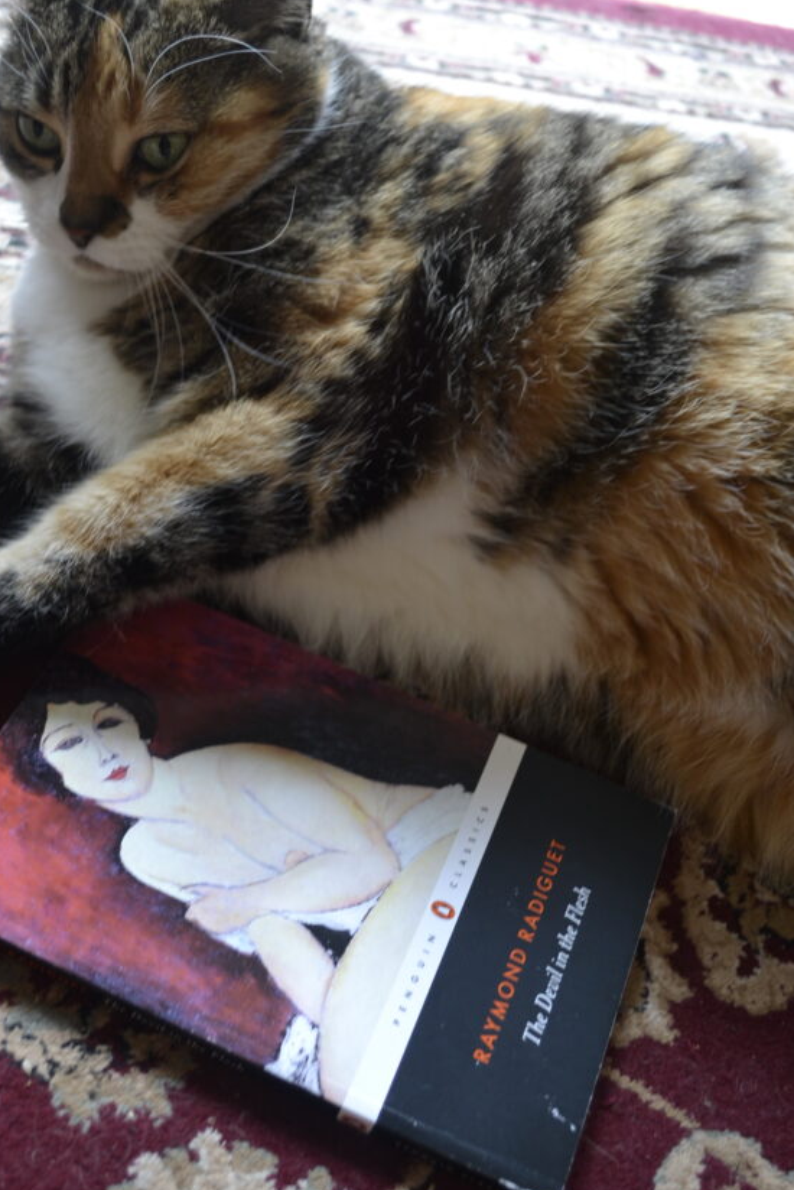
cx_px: 340
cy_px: 550
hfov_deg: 32.6
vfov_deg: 47.4
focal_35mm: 41
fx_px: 1355
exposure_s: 1/10
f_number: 3.8
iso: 400
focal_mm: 22
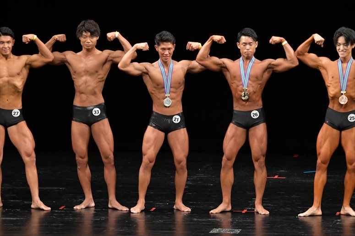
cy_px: 118
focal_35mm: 255
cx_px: 178
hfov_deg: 8.1
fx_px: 2513
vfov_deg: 5.4
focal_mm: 170
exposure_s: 1/400
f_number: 5.6
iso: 3200
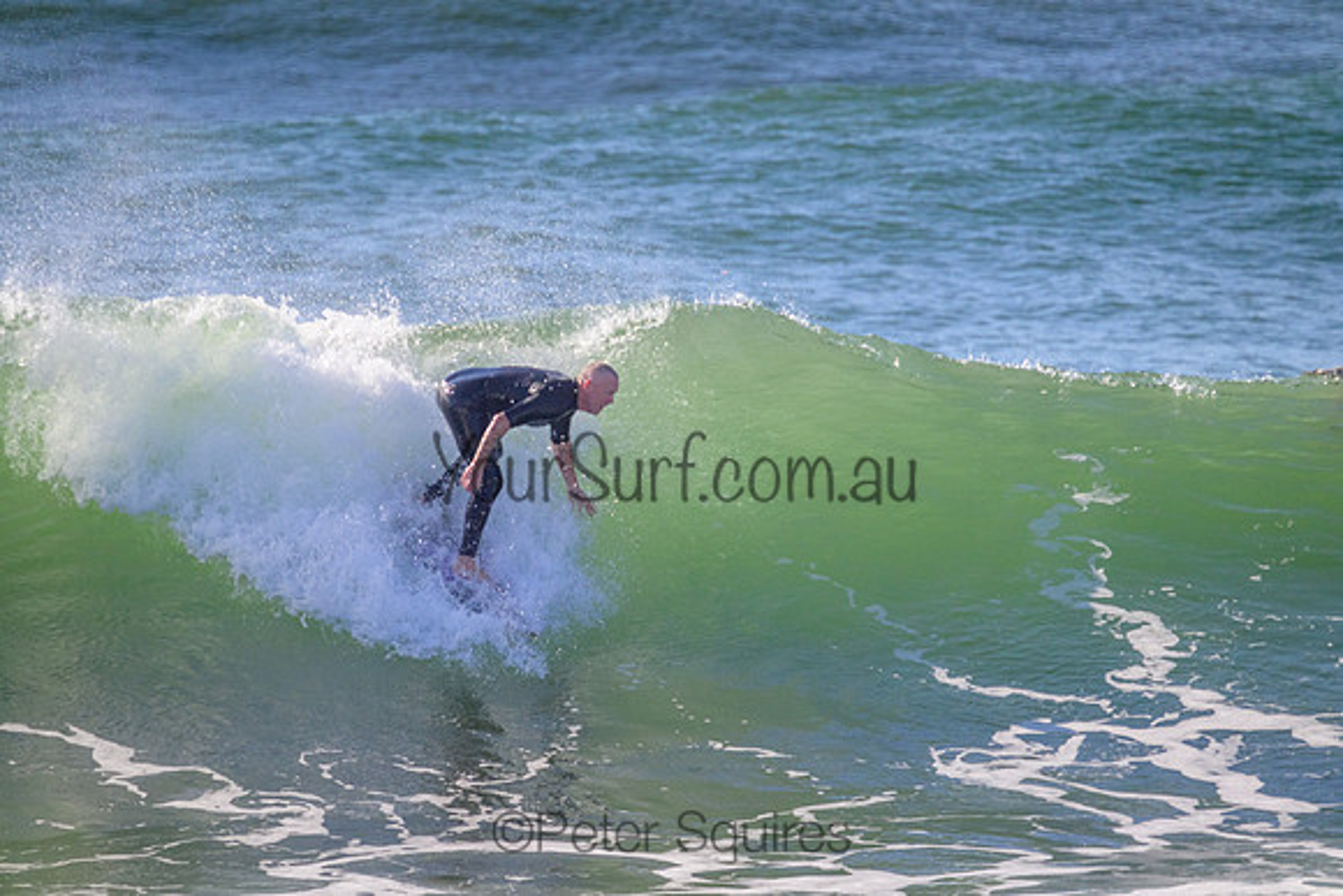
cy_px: 448
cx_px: 672
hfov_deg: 2.6
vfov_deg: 1.7
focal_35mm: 800
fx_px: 29850
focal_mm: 800
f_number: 11
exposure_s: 1/2000
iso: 1250
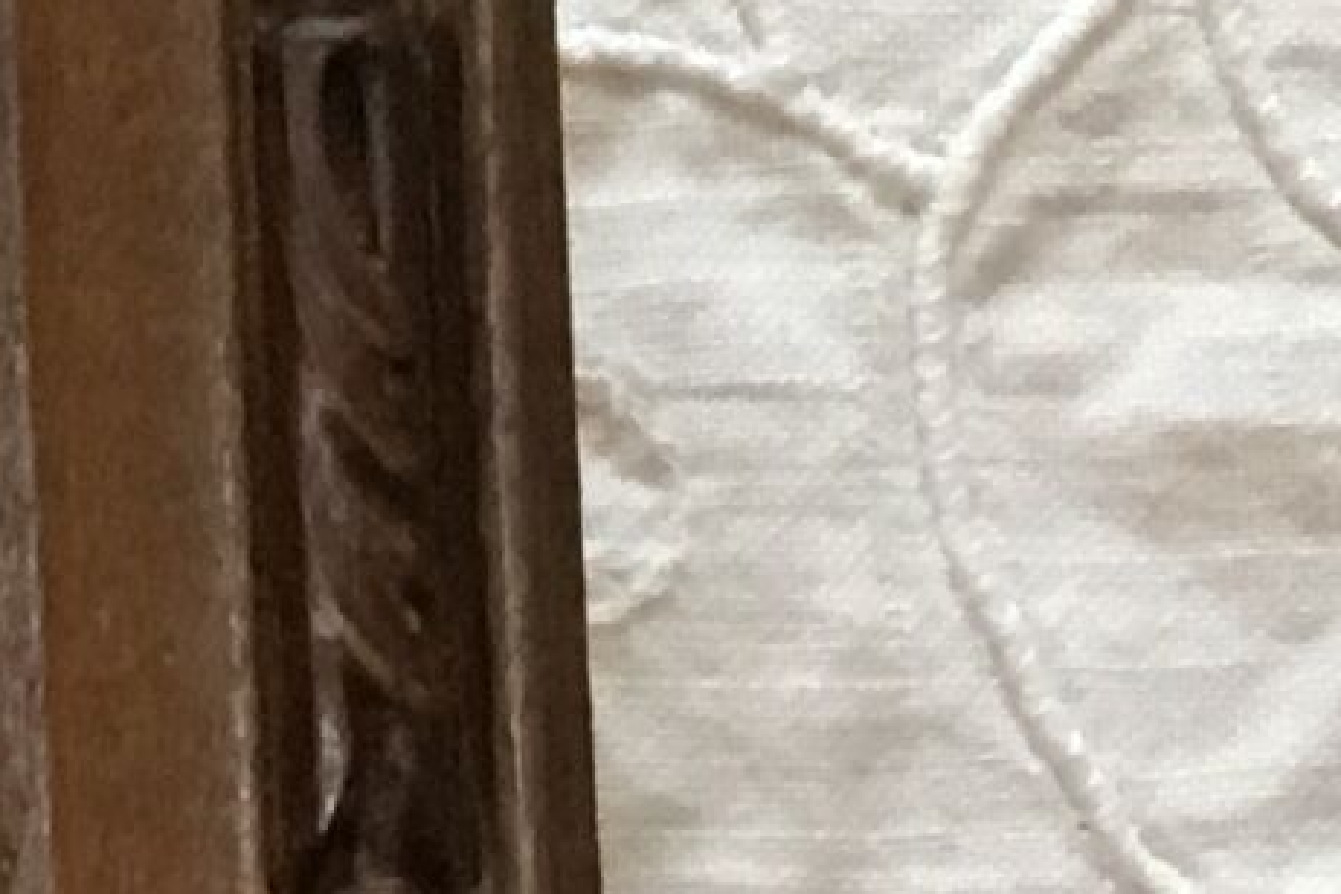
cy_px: 1016
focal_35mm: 228
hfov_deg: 7.8
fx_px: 8492
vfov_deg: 6.0
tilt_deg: -82.4
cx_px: -2746
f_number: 2.4
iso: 125
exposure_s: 1/33
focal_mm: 3.3
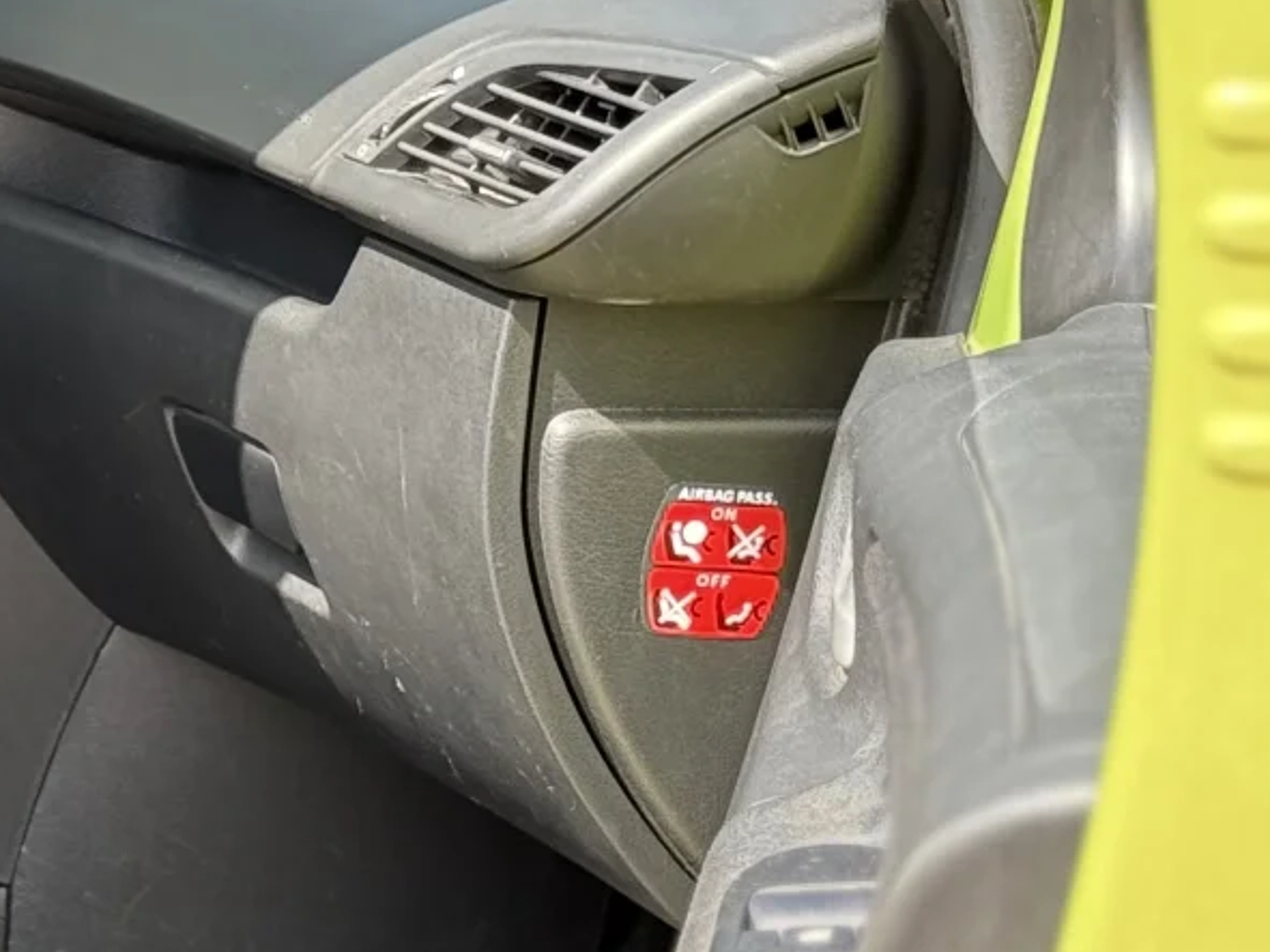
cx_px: -516
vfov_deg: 9.5
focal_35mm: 156
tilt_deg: -10.8
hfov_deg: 12.2
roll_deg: -1.2
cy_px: 305
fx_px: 5722
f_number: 1.78
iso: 160
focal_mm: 6.76
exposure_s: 1/243
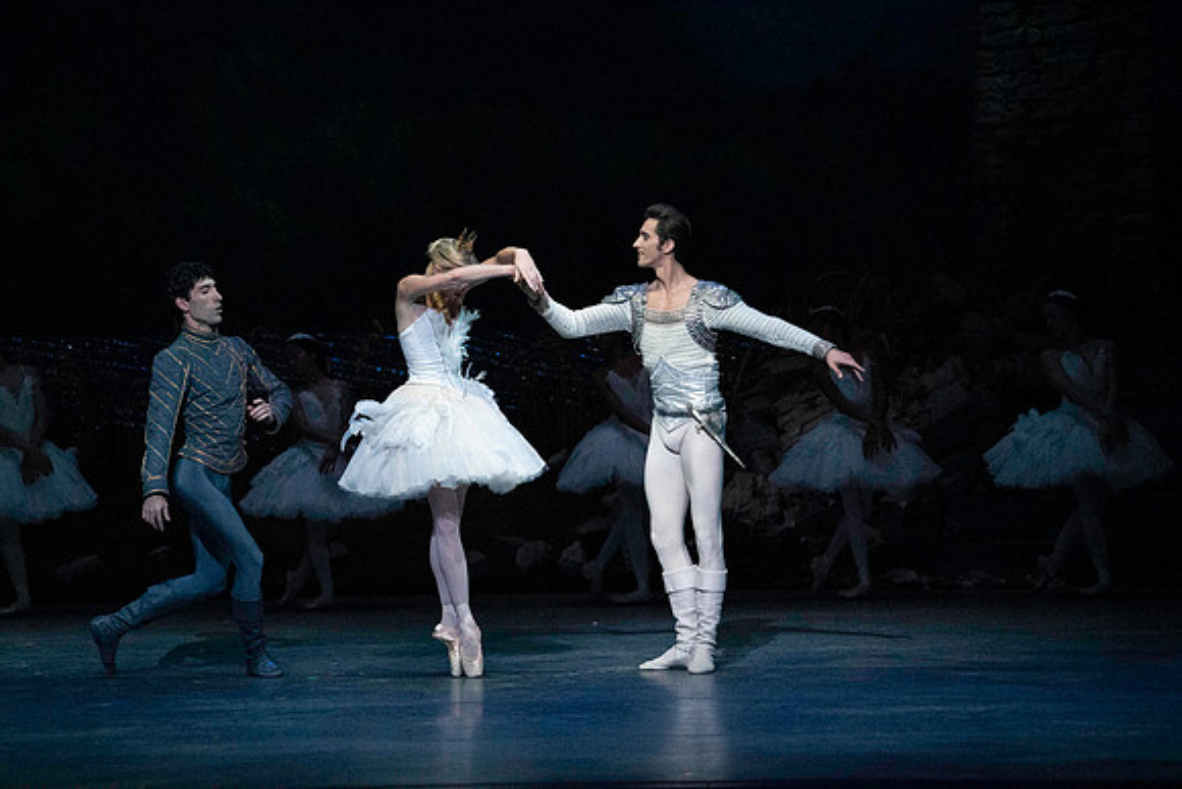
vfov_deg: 6.9
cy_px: 394
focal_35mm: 200
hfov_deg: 10.3
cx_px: 591
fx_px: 6568
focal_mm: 200
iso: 25600
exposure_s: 1/400
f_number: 5
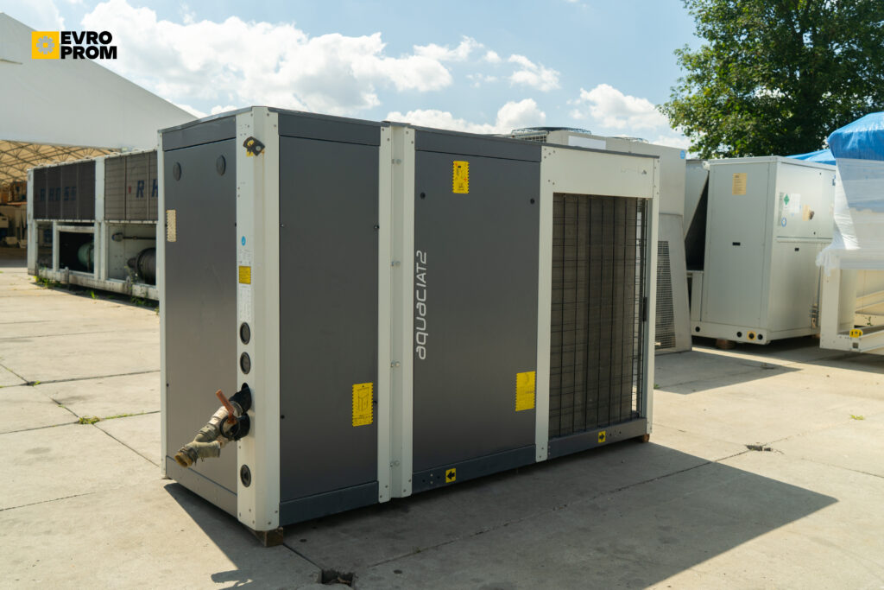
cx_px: 442
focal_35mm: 31
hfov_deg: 60.3
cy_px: 295
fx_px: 761
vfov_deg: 42.3
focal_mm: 31
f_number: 5
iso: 100
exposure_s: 1/320
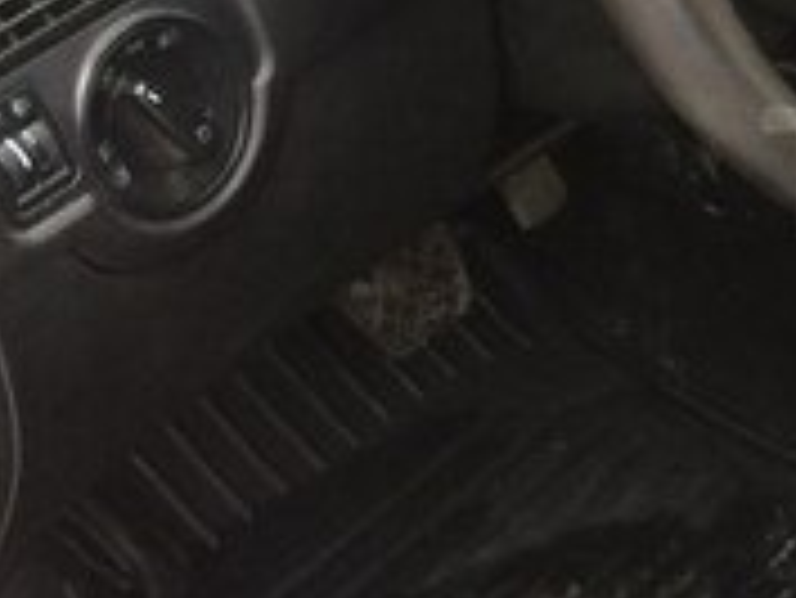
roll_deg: -1.1
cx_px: 1223
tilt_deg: -38.2
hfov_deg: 16.5
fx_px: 2485
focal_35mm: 108
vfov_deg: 13.7
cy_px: 173
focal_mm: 4.15
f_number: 2.2
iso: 50
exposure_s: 1/33
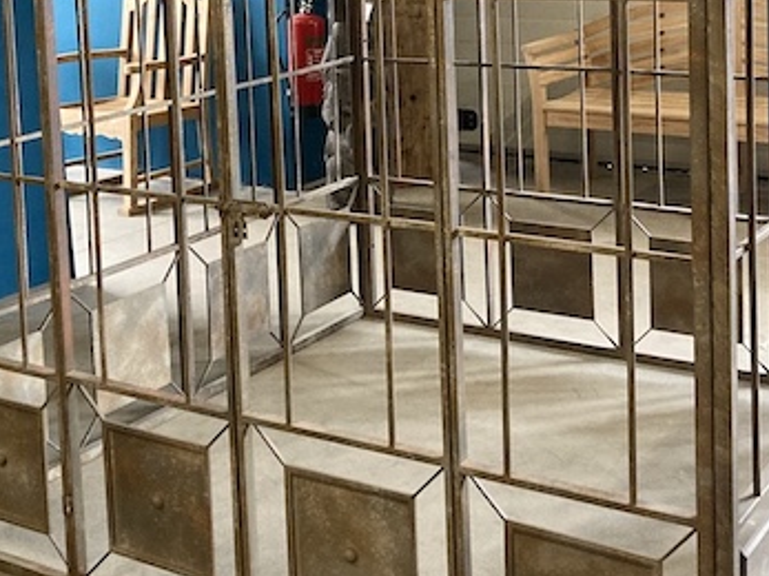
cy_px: 22
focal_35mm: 62
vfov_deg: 22.8
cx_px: 368
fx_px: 1377
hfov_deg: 31.2
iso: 320
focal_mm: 3.99
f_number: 1.8
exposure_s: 1/57
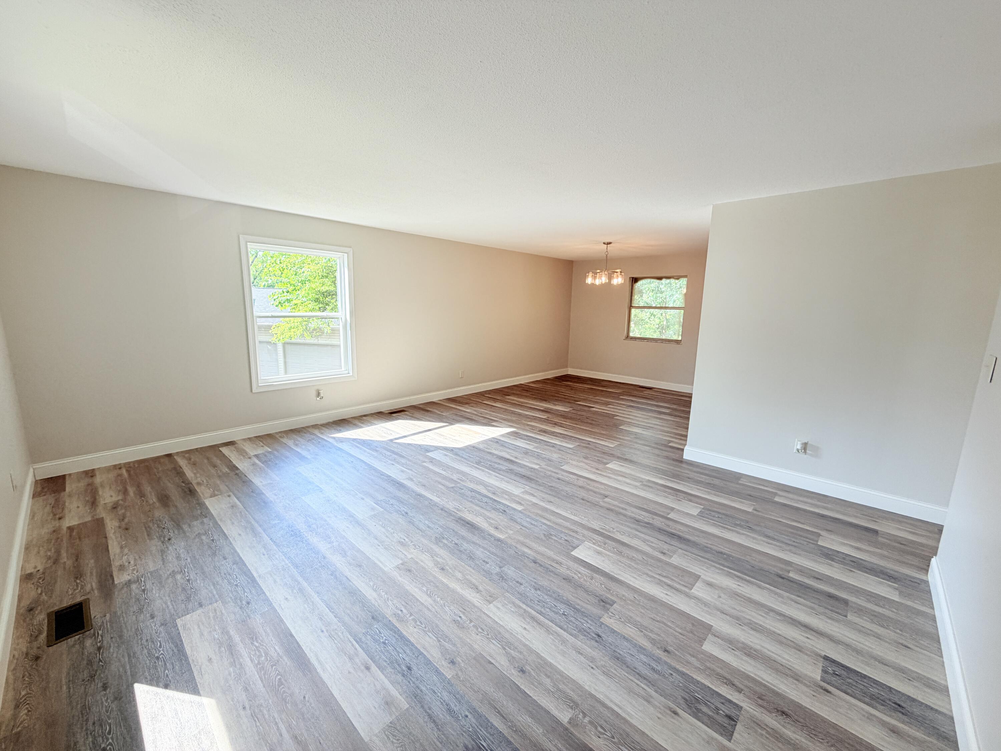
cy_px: 376
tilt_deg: -11.0
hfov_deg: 102.1
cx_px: 500
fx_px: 405
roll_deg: -0.8
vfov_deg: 85.7
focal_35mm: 14
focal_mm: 2.22
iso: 64
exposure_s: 1/121
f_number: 2.2
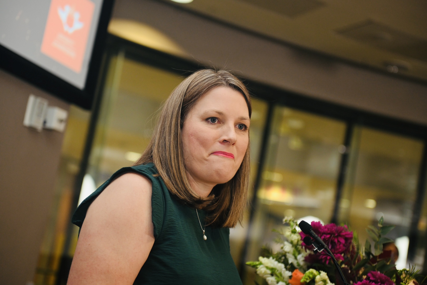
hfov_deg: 28.8
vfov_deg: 19.5
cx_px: 214
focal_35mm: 70
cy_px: 142
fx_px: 830
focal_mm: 70
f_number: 2.8
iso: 1000
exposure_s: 1/100
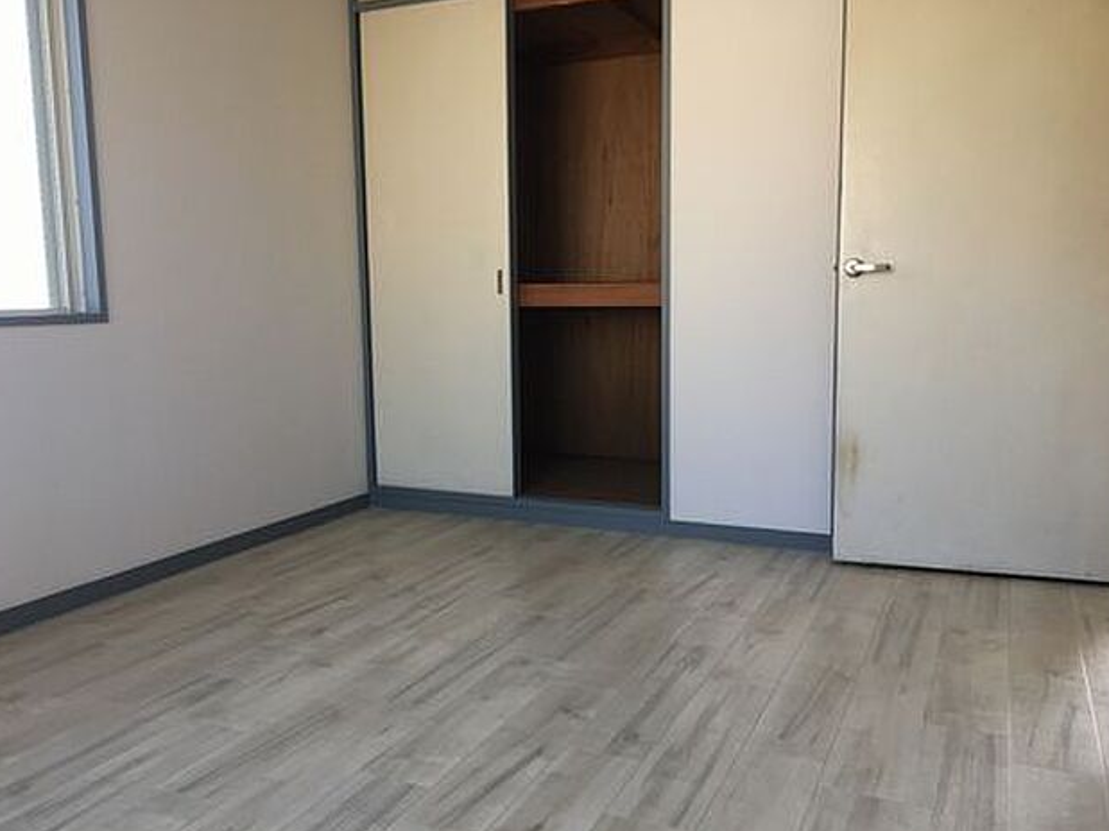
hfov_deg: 60.0
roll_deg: +1.5
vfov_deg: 46.8
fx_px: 961
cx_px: 554
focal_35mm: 30
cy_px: 424
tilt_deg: -7.2
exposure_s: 1/60
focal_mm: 4.15
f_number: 2.2
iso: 32
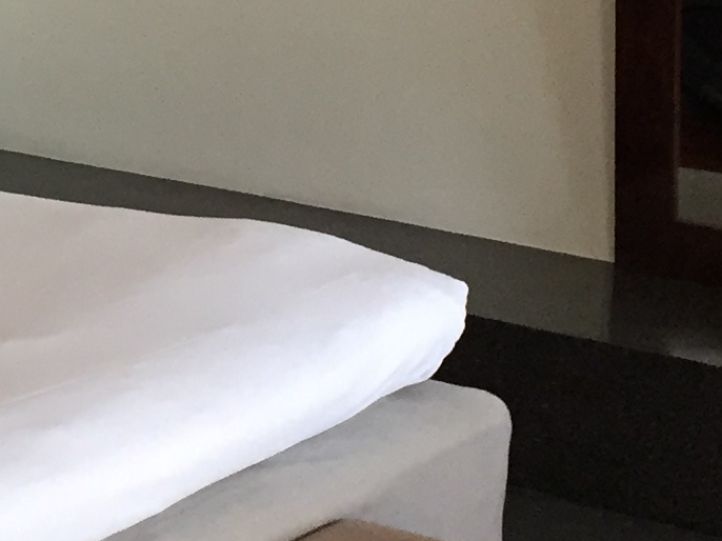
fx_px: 2877
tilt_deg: -12.4
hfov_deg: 13.7
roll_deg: -1.6
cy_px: 88
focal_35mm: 138
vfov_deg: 10.7
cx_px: -254
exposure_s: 1/33
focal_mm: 4.15
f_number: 2.2
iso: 80
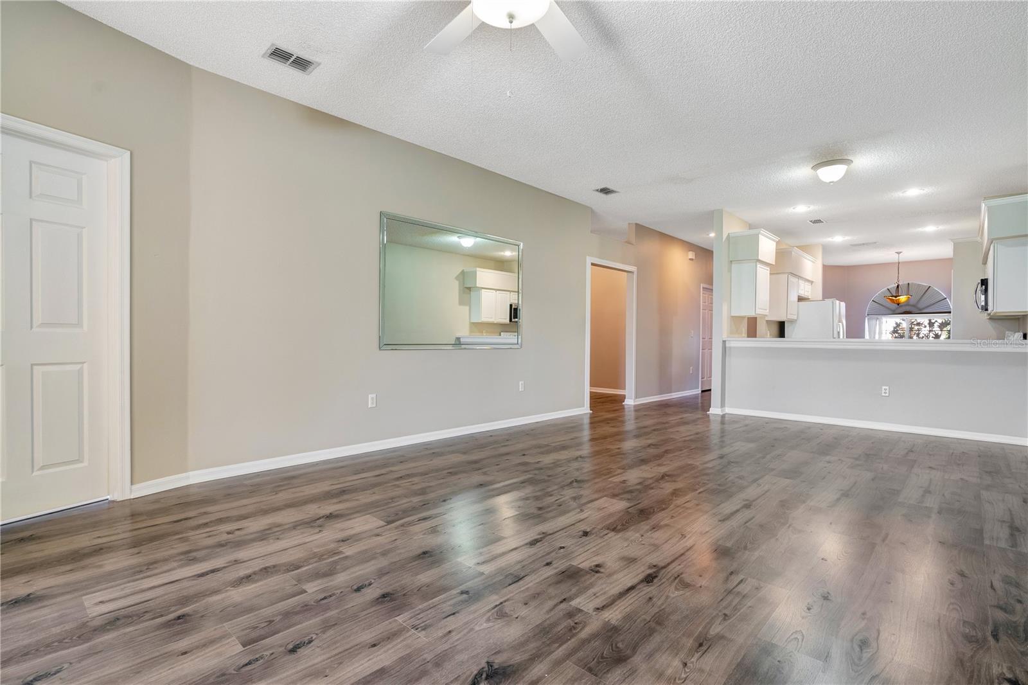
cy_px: 342
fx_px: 457
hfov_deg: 96.7
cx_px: 514
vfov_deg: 73.7
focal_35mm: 16
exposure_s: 1/25
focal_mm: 16
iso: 800
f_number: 7.1
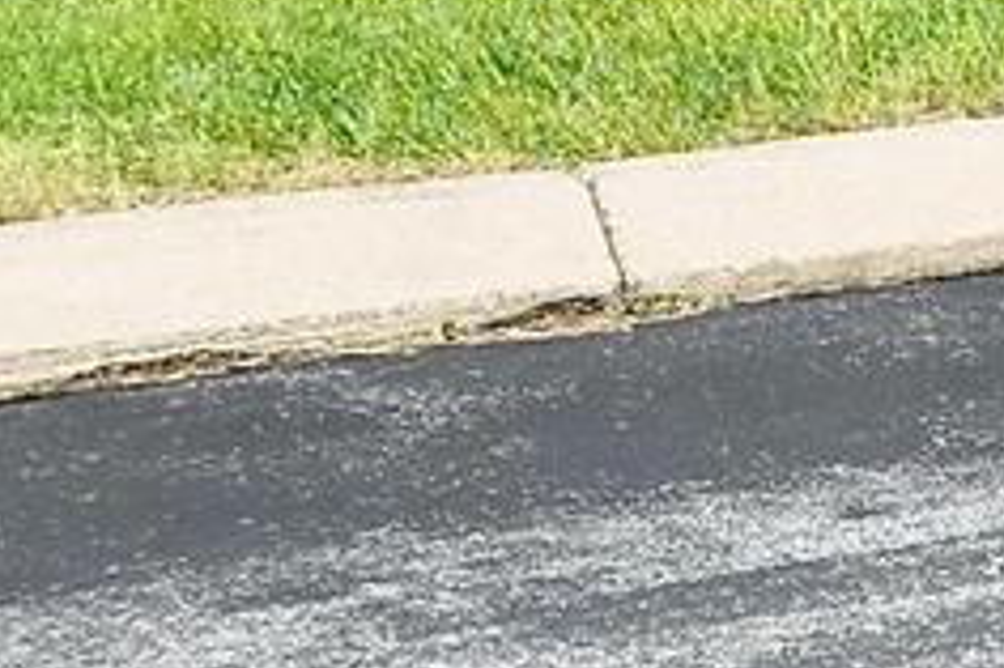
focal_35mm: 183
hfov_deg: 10.1
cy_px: -1025
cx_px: 2238
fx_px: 5100
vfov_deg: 7.0
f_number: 8
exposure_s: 1/250
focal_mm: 20
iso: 200
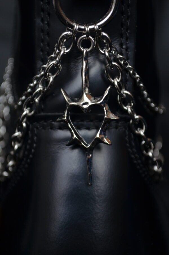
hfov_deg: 16.5
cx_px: 84
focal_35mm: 82
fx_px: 584
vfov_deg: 24.7
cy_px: 128
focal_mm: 55
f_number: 5.6
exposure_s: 1/30
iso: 400
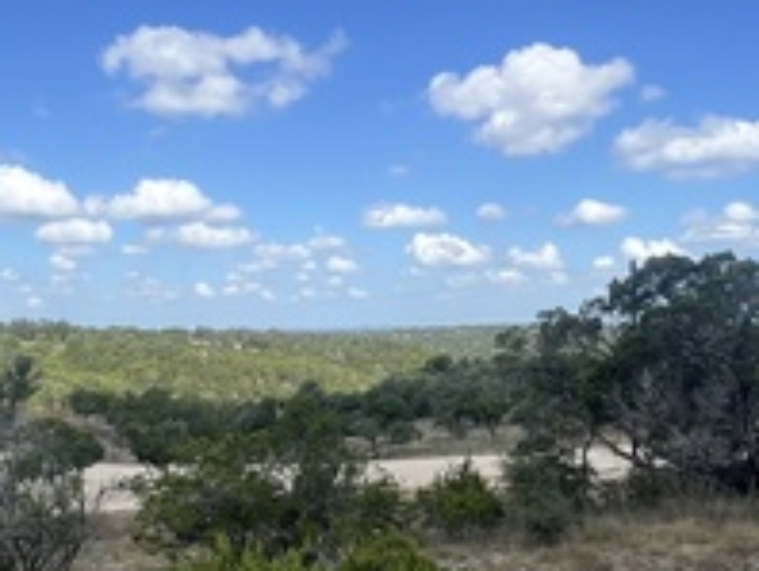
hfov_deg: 44.7
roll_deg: +0.9
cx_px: 334
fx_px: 922
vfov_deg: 34.1
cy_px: 376
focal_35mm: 42
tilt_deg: -3.0
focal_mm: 1.57
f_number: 1.8
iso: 32
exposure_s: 1/1357
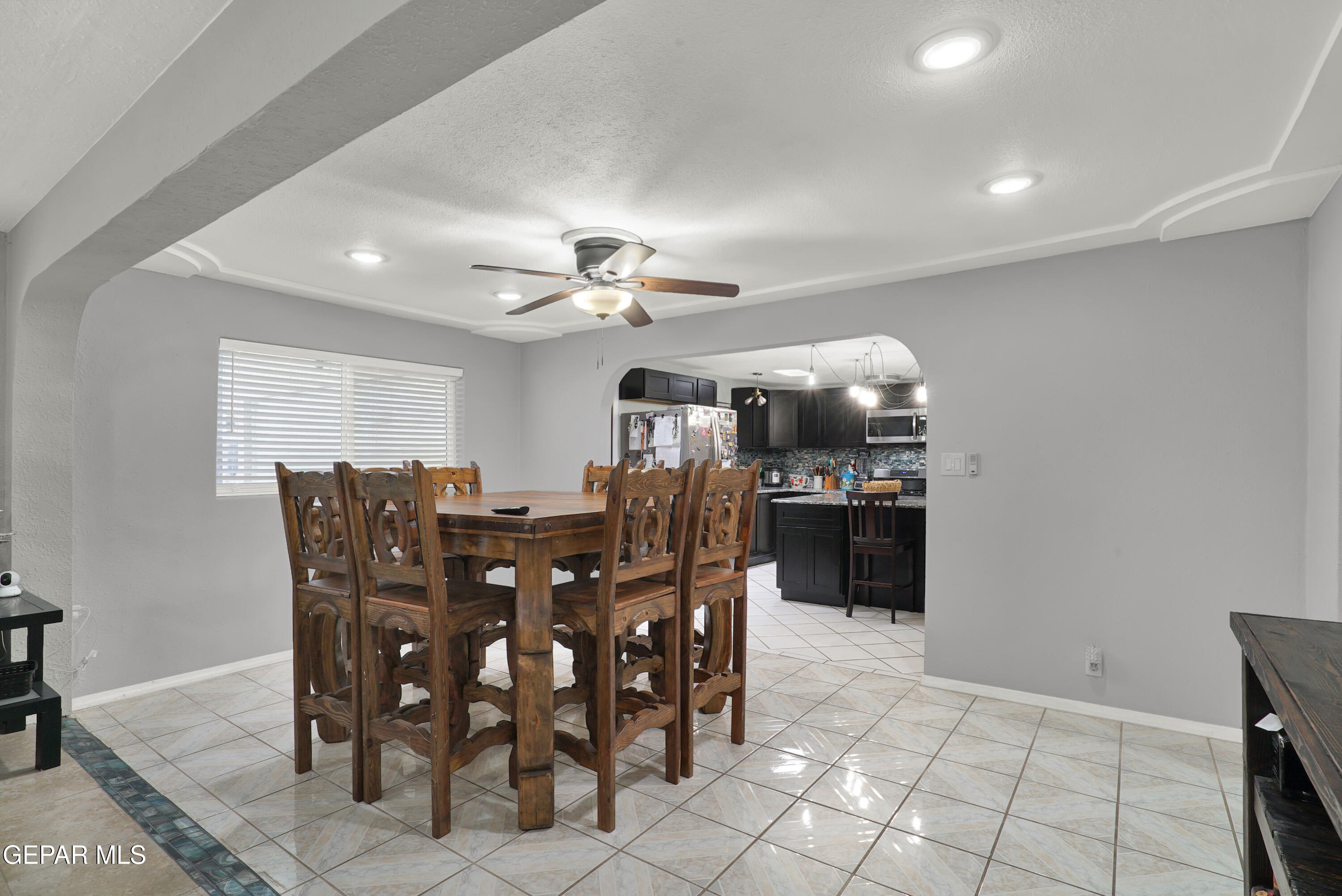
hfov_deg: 93.3
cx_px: 671
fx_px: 634
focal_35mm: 17
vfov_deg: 70.5
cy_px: 448
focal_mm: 17
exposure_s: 1/3.33
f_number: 16
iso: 250
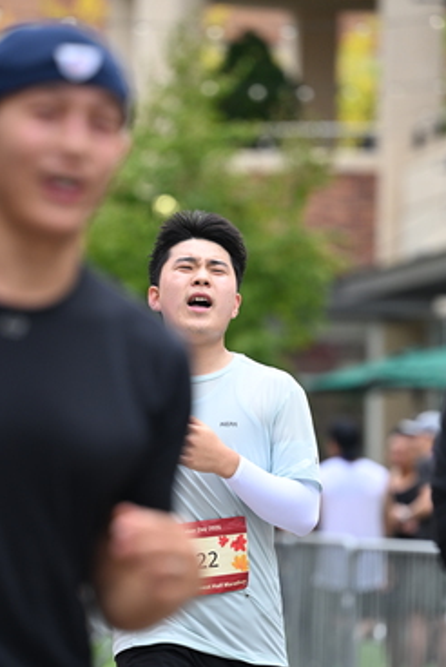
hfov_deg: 6.6
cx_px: 213
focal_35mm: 209
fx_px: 3876
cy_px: 373
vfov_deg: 9.8
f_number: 2.8
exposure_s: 1/2500
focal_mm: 140
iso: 640
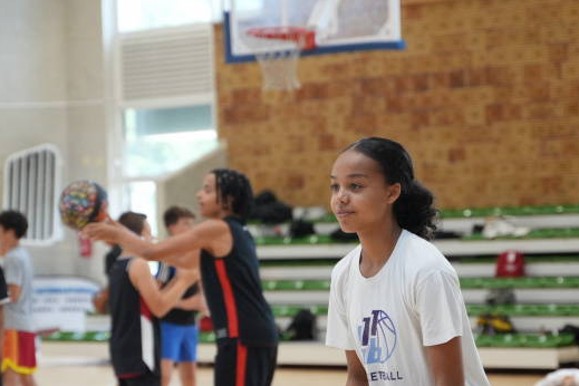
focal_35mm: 146
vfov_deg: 9.4
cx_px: 337
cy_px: 296
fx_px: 2344
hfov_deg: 14.1
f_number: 2.8
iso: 800
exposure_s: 1/500
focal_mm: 63
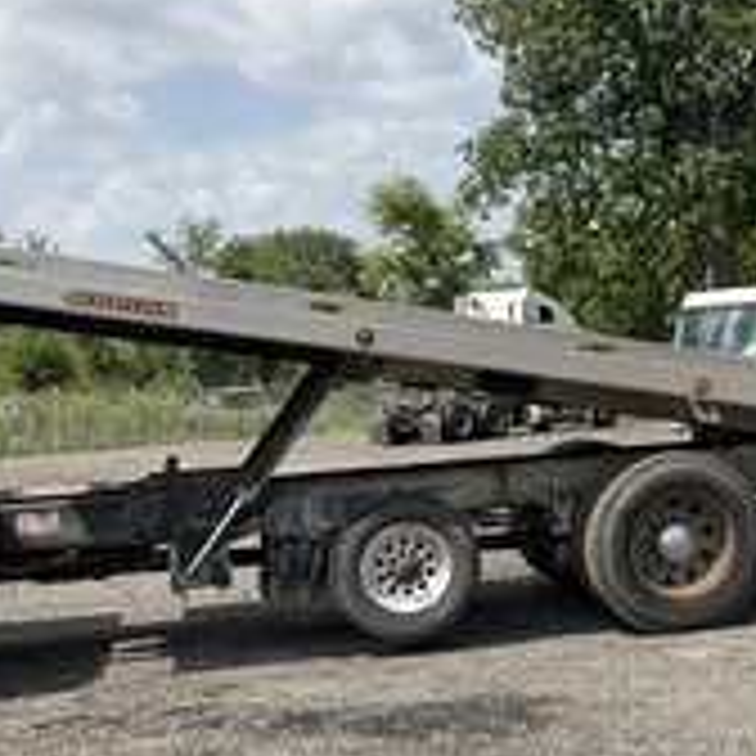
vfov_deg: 28.2
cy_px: 396
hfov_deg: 27.0
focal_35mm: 61
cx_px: 706
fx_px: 1507
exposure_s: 1/1912
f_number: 1.8
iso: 25
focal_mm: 3
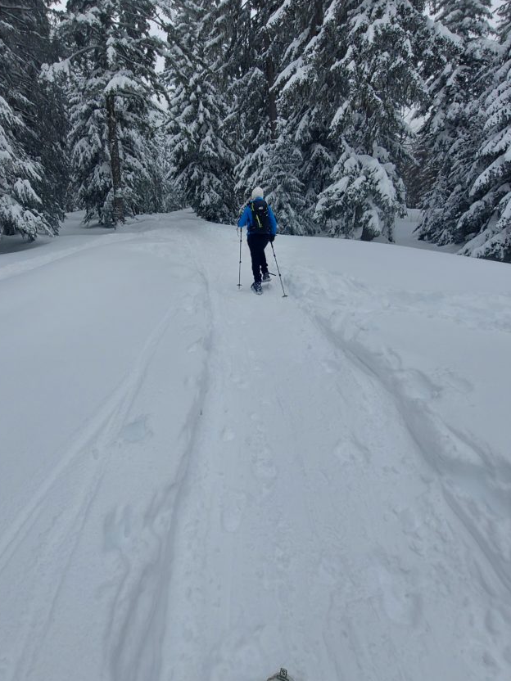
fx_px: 315
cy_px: 309
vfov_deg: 94.2
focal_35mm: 16
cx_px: 224
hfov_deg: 77.8
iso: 50
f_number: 2.2
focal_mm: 1.74
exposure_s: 1/1507
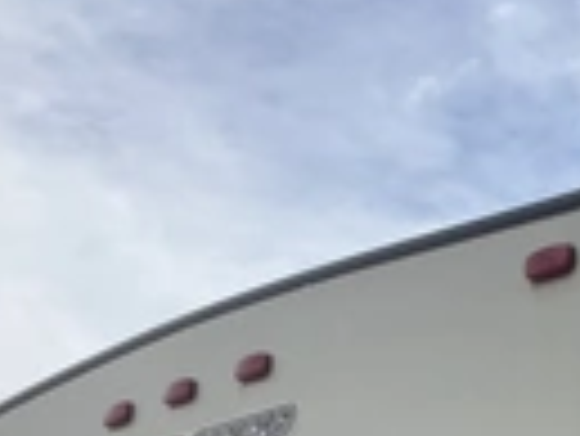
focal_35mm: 90
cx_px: 463
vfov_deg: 15.6
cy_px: 571
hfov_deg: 21.5
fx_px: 1509
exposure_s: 1/1786
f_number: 1.8
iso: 25
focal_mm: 3
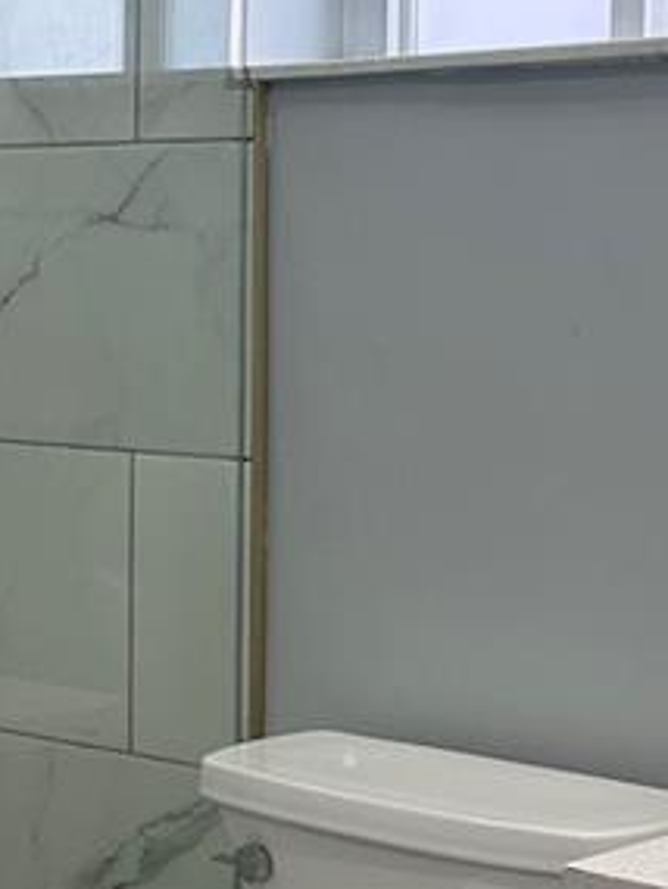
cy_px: 412
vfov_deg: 19.4
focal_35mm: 101
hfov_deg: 14.6
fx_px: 2597
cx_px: 150
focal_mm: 6.86
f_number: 1.78
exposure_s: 1/129
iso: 100
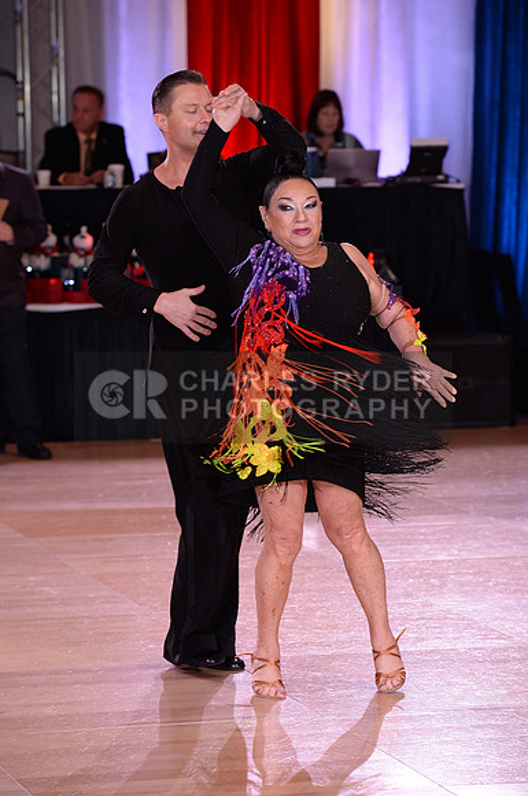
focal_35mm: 145
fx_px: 3199
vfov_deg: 14.2
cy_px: 398
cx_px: 264
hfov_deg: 9.4
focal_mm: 145
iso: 1600
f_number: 5.6
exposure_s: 1/250
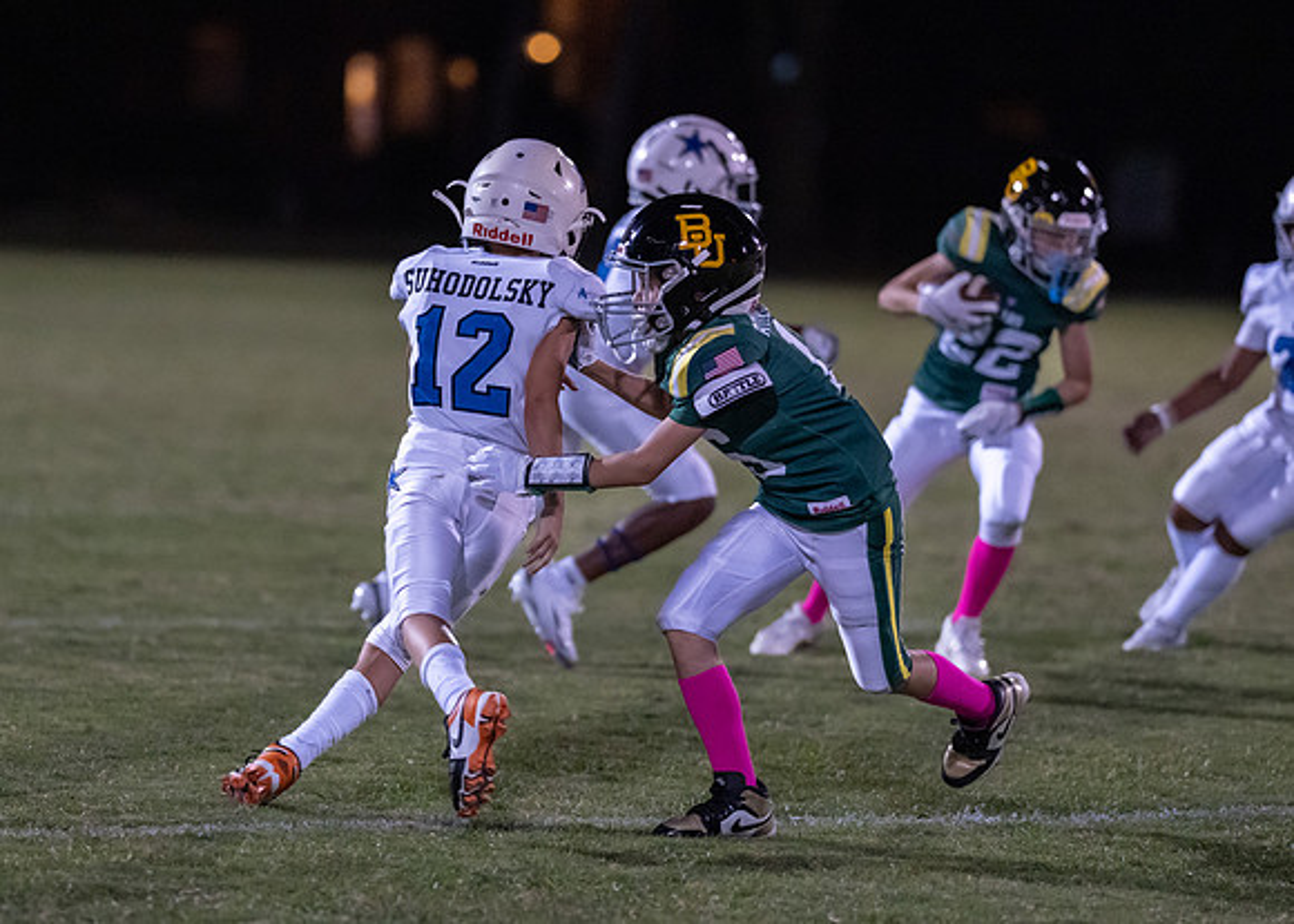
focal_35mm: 214
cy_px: 418
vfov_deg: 6.7
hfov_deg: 9.4
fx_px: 7863
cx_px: 552
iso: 4000
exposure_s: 1/1000
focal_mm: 135
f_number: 1.8
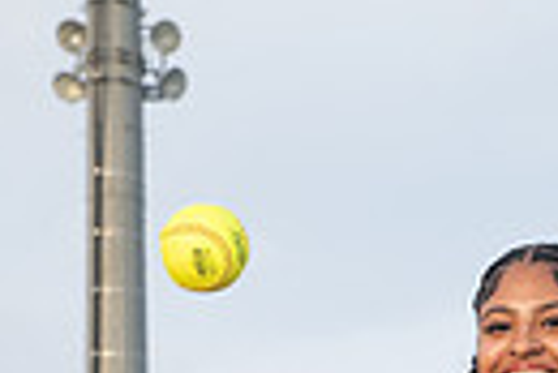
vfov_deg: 7.7
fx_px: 2576
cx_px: 498
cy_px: 875
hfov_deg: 12.3
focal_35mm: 166
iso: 200
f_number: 6.3
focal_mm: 48
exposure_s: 1/320
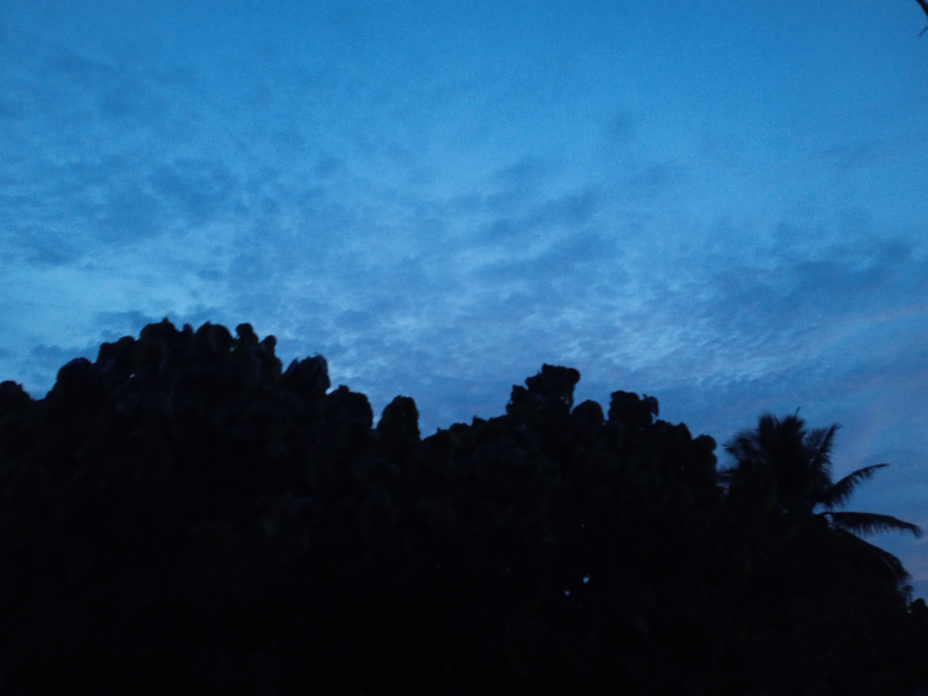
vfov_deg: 49.7
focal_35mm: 28
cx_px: 464
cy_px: 348
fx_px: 751
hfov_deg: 63.4
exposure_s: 1/8
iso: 400
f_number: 2.2
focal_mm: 3.43
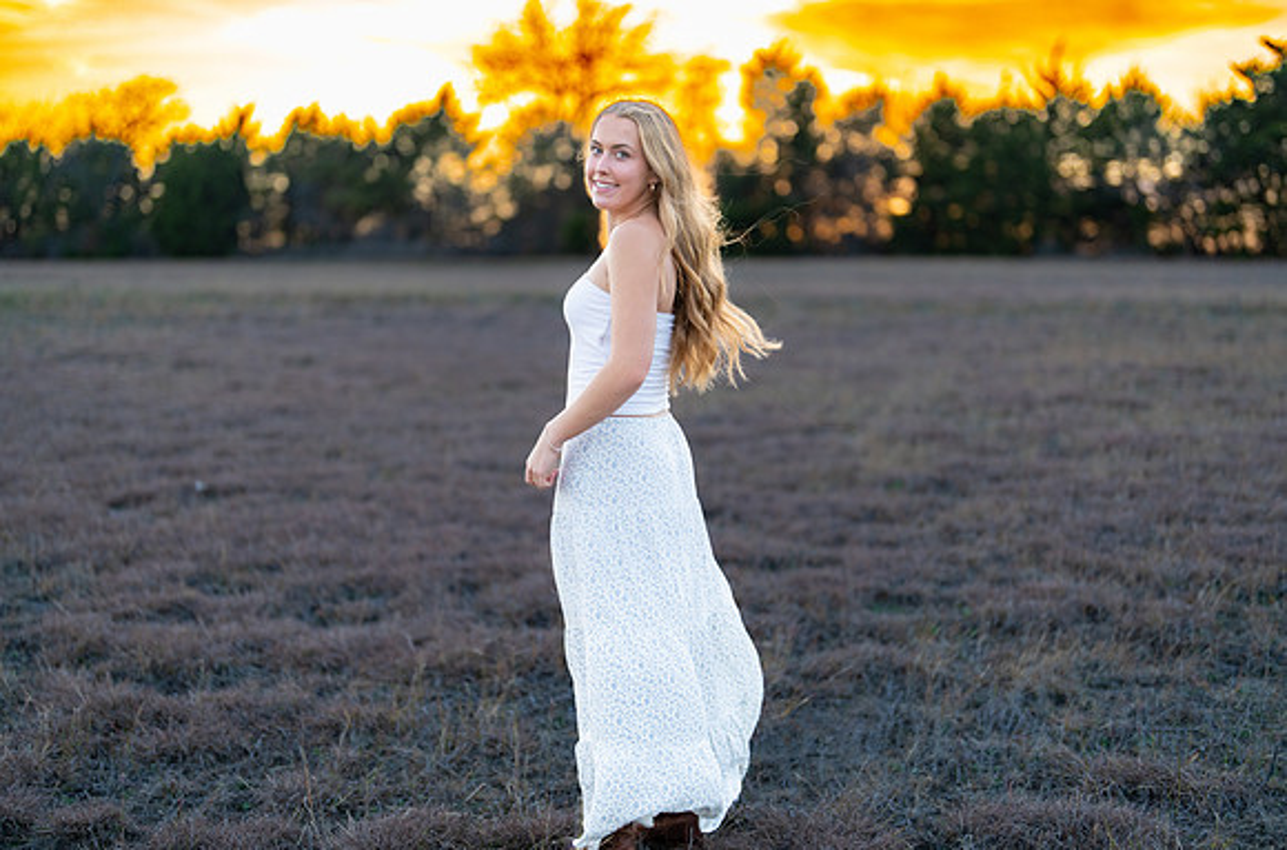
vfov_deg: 25.0
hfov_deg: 37.1
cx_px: 644
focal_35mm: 54
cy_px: 425
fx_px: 1915
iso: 160
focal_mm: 50
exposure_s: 1/640
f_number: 1.2
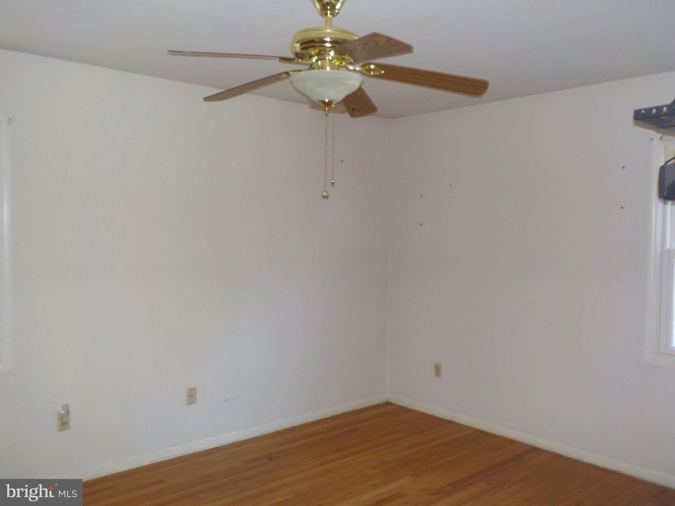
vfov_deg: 46.8
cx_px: 338
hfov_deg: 60.0
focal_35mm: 30
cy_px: 253
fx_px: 585
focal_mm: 4.1
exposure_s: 1/30
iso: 200
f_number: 3.3
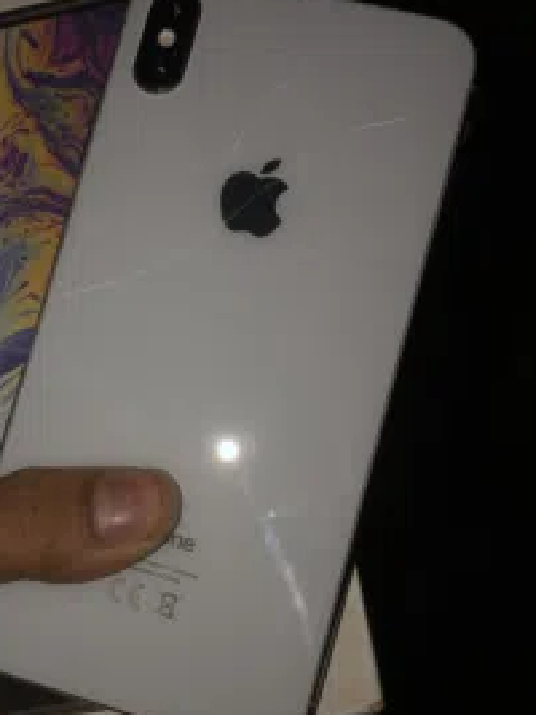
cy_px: 378
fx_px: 868
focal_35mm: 42
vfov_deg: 44.8
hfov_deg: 33.9
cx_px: 163
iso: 20
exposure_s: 1/43
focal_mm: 3.99
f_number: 1.8
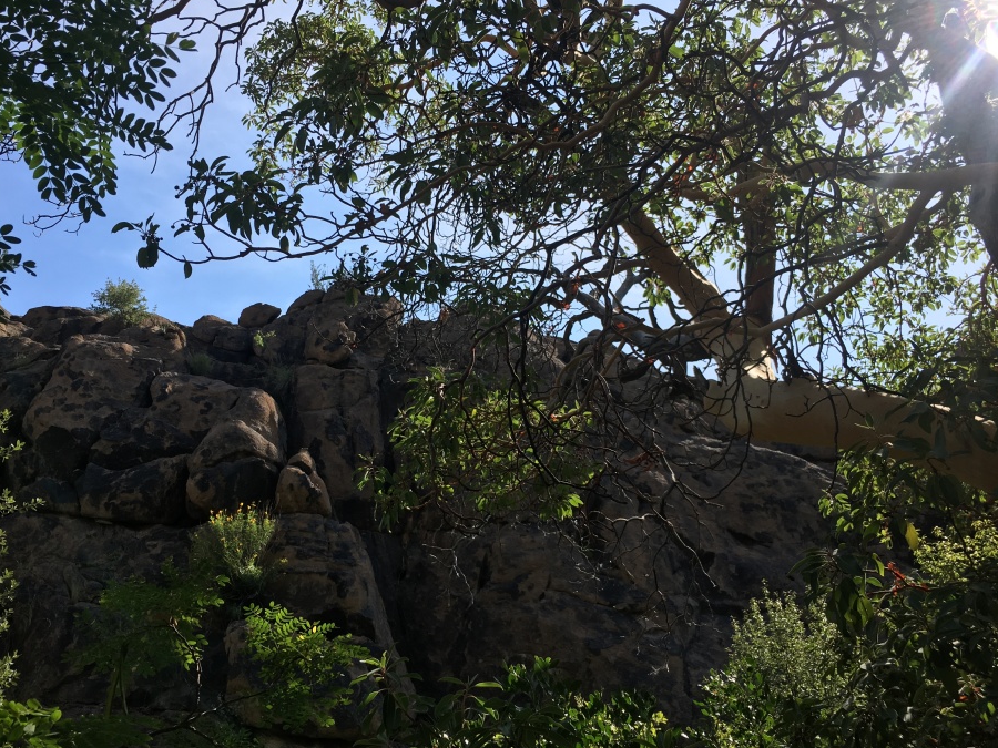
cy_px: 361
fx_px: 951
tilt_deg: +26.6
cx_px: 476
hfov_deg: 55.3
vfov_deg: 42.9
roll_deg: +3.9
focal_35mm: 33
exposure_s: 1/1012
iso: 25
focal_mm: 4.15
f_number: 2.2
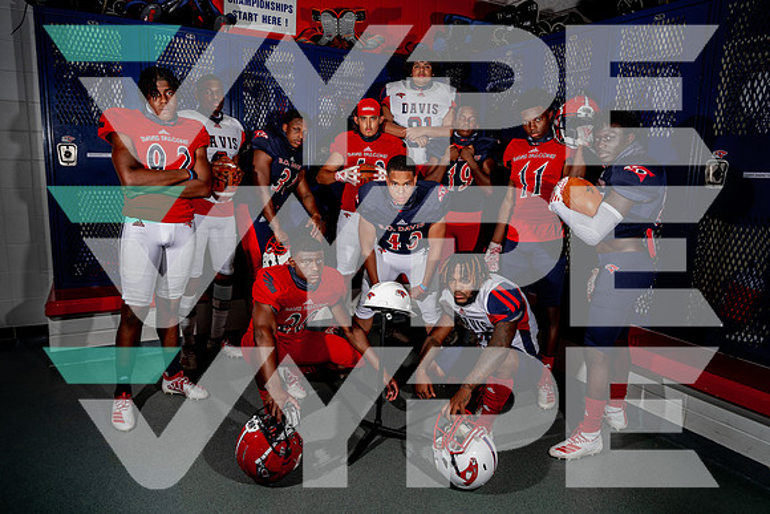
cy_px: 257
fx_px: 535
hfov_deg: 71.5
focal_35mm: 25
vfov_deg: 51.3
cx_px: 385
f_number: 6.3
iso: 100
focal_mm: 25
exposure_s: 1/125
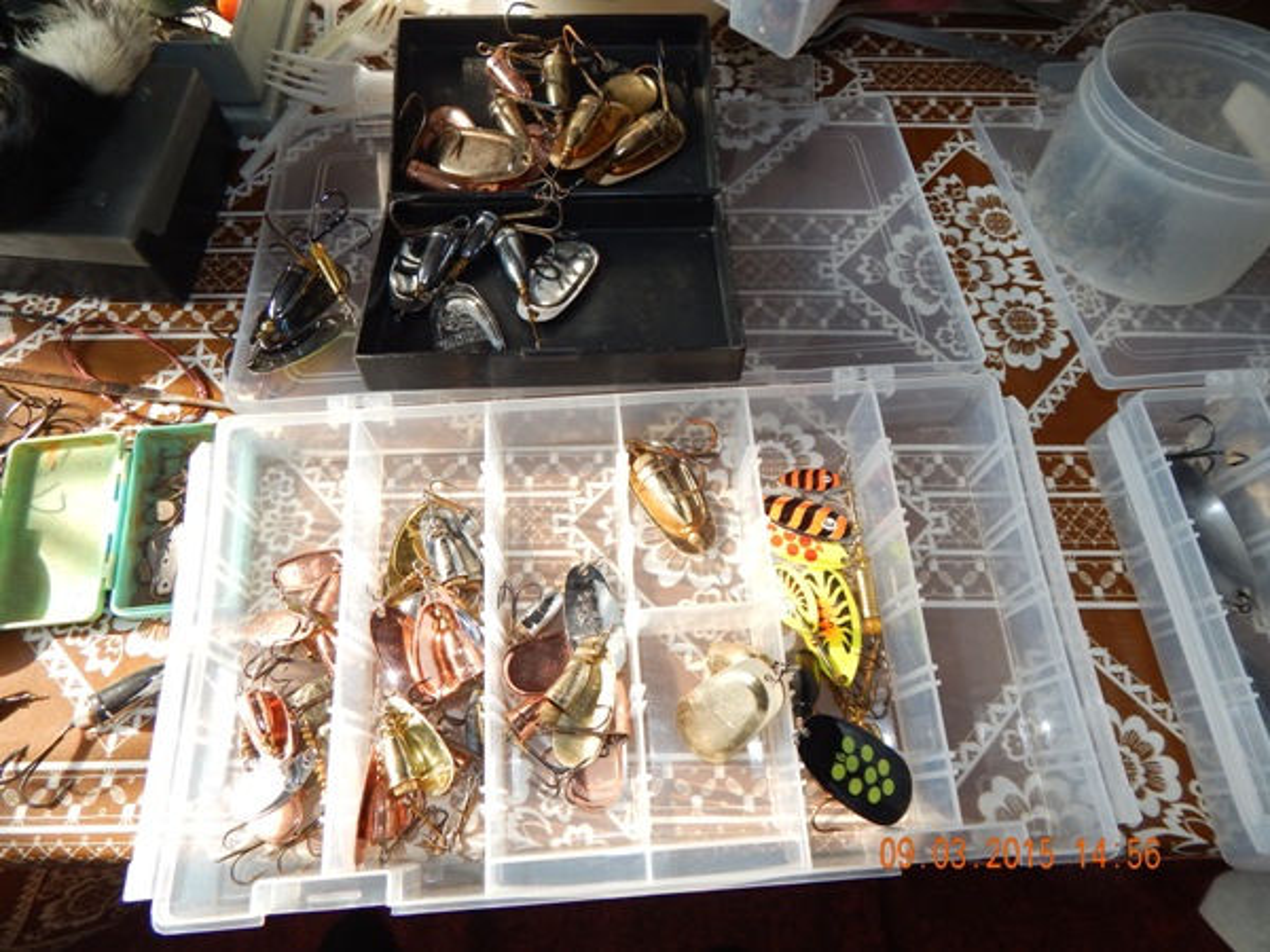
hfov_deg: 76.4
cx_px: 635
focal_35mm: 22
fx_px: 807
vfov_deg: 61.1
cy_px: 476
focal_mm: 4
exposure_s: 1/200
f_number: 3
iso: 125
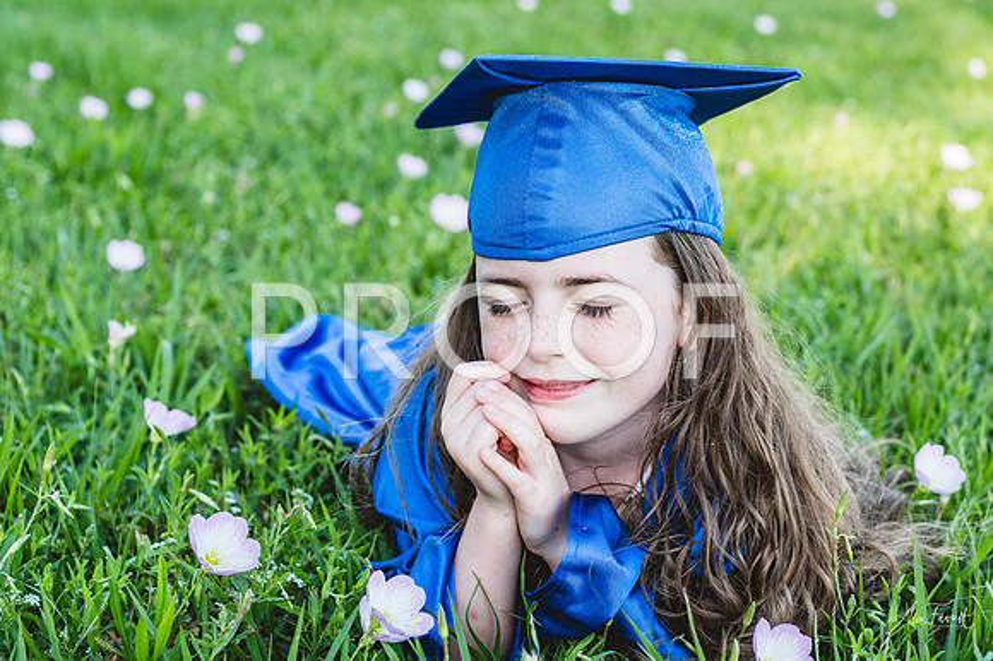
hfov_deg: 30.2
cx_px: 643
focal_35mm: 66
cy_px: 233
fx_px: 1828
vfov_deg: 20.4
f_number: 2.8
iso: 250
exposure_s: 1/800
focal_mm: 35
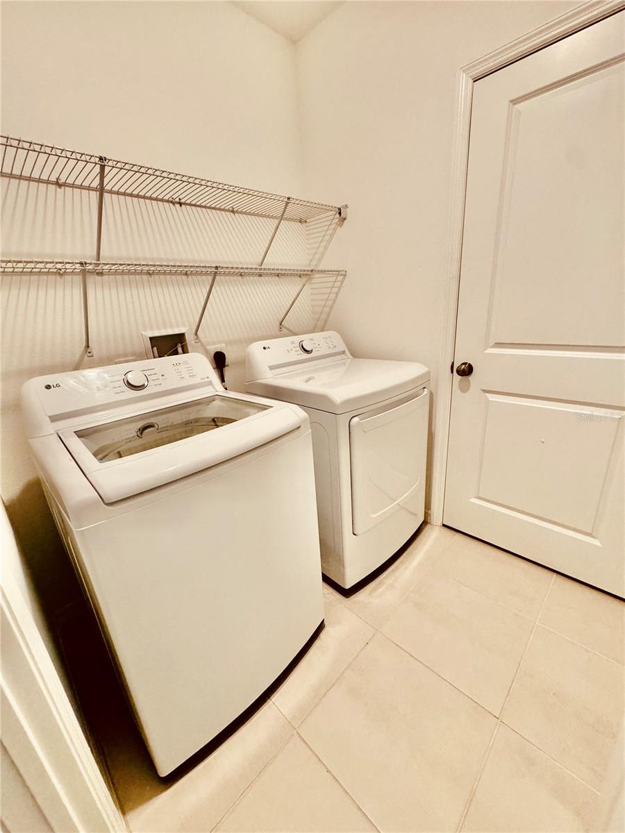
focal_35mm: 14
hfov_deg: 85.7
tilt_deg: -18.6
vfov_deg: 102.1
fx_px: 337
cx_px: 312
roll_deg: +4.9
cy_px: 416
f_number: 2.2
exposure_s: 1/120
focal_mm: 2.22
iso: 250
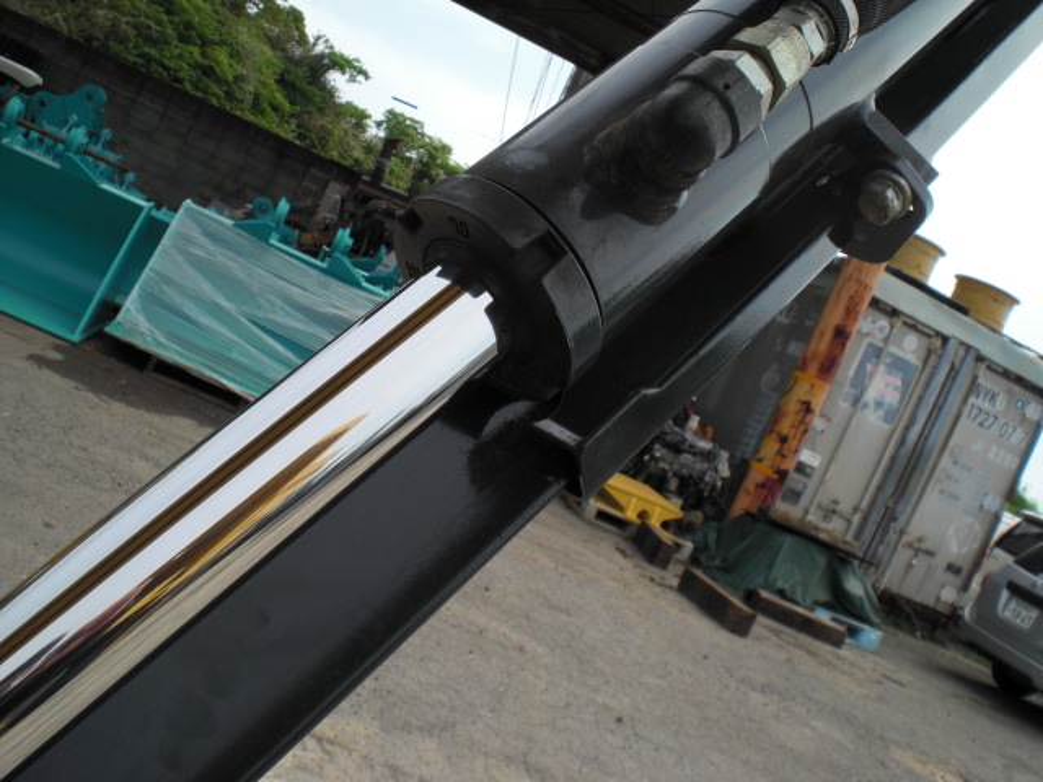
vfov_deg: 37.7
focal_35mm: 38
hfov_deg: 49.0
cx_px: 522
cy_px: 391
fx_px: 1145
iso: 64
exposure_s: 1/400
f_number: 5.6
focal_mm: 6.3
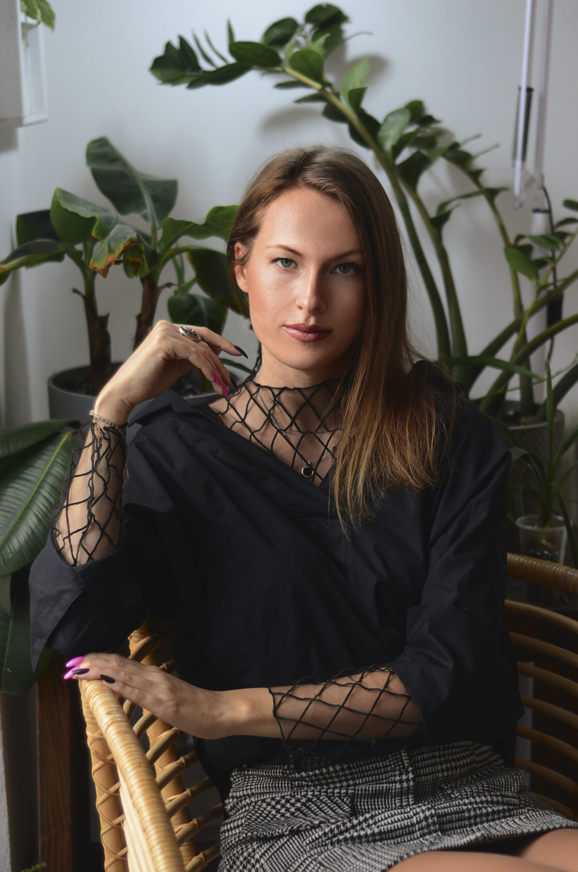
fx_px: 1814
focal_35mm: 75
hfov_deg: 18.1
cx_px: 289
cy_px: 436
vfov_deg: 27.0
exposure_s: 1/200
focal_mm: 50
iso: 100
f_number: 2.5
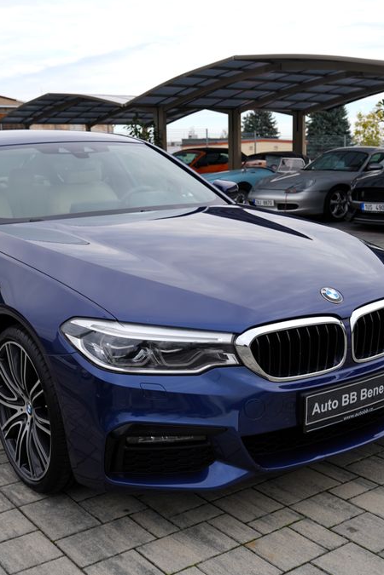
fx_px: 704
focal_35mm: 44
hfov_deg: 30.4
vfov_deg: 44.5
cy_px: 286
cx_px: 146
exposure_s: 1/100
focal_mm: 29
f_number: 5
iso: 50
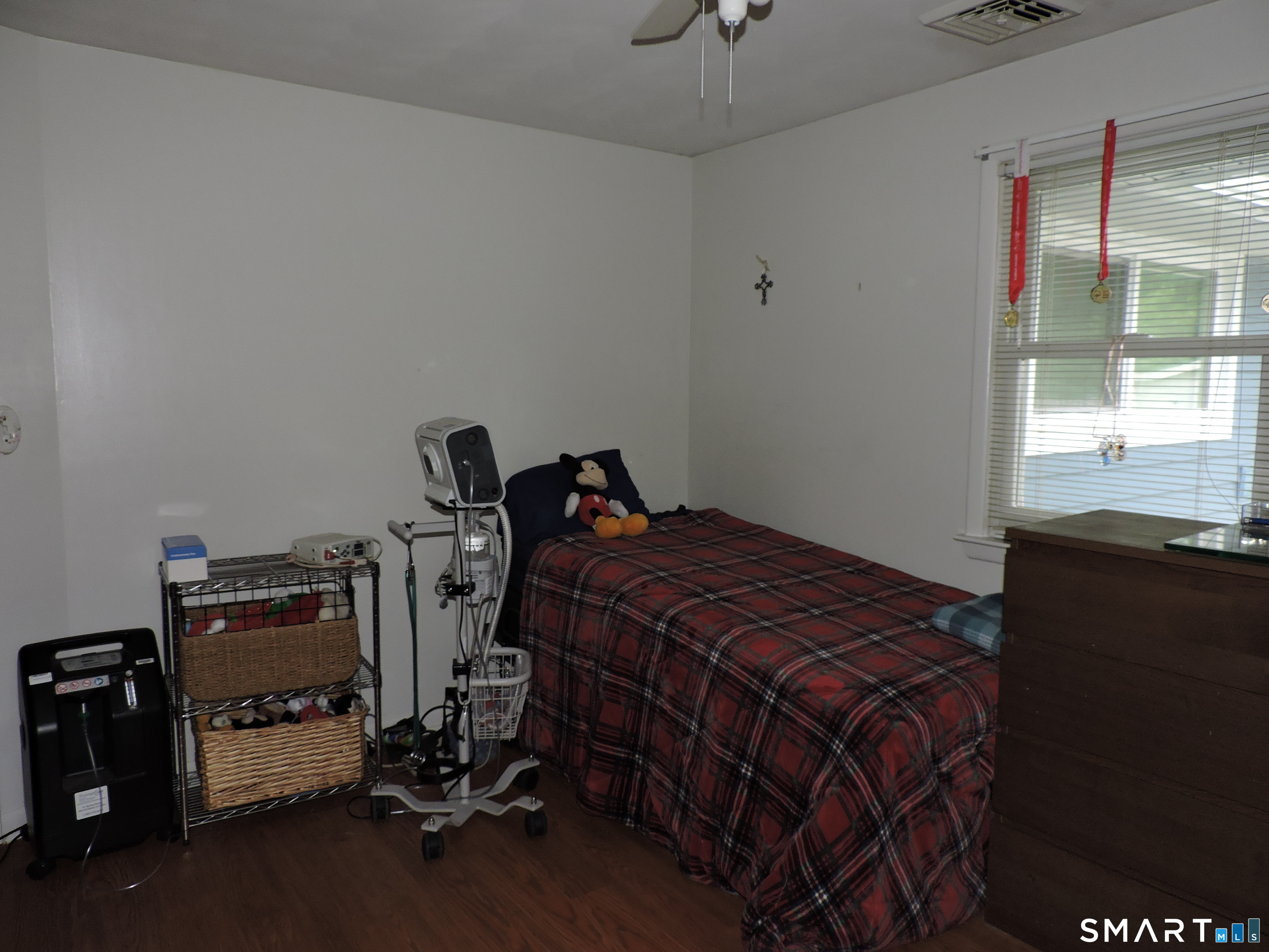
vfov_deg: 56.8
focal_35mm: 24
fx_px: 880
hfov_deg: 71.6
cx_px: 634
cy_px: 476
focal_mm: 4.3
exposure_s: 1/30
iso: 200
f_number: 3
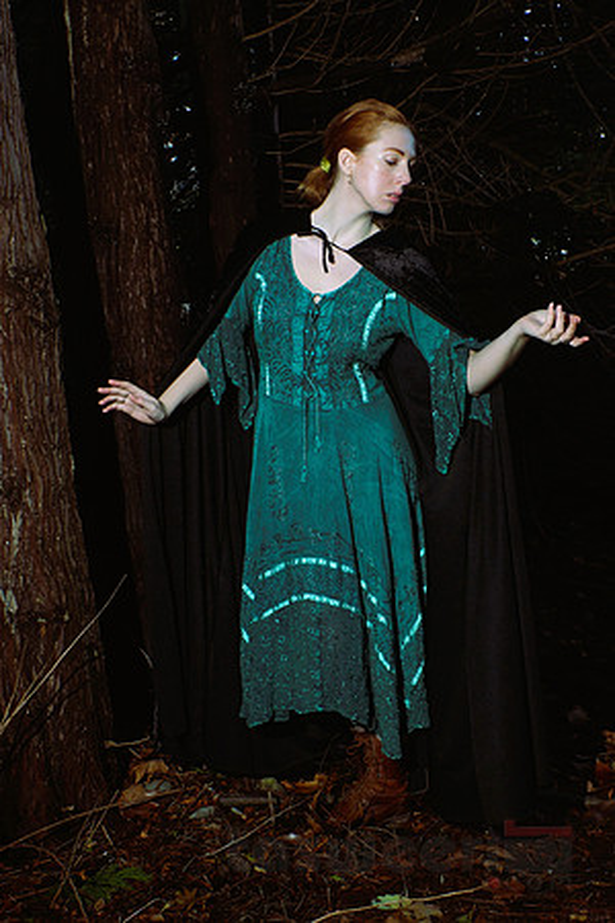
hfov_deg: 36.9
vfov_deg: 53.1
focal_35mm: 36
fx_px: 922
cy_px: 462
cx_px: 308
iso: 400
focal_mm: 24
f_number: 10
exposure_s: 1/60
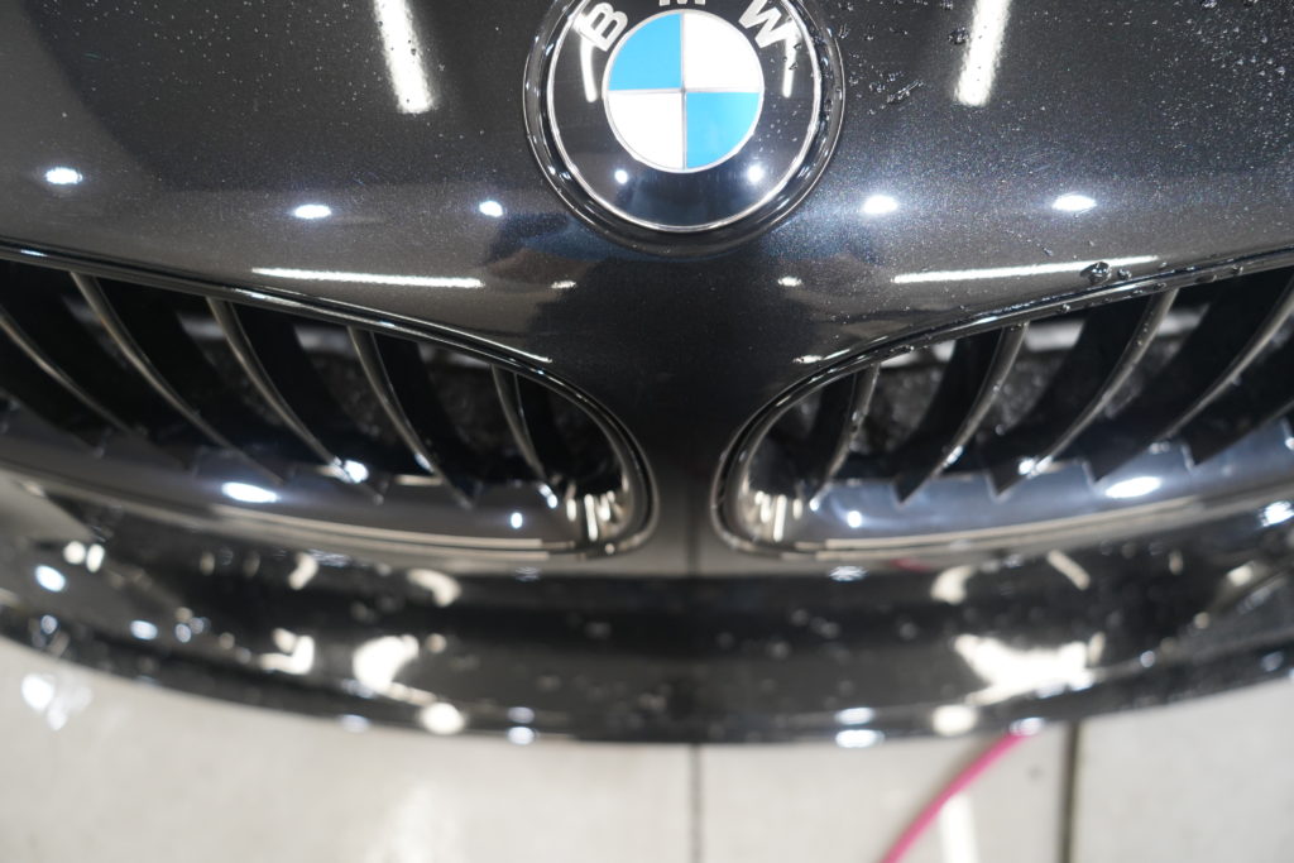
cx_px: 647
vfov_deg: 46.4
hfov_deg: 65.5
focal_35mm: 28
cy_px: 432
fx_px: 1007
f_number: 4
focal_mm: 28
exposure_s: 1/60
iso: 1600
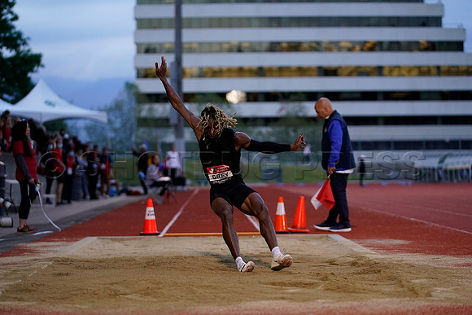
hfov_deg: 16.9
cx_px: 236
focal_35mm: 121
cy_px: 158
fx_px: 1587
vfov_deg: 11.3
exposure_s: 1/1600
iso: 3200
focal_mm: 121
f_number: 2.8
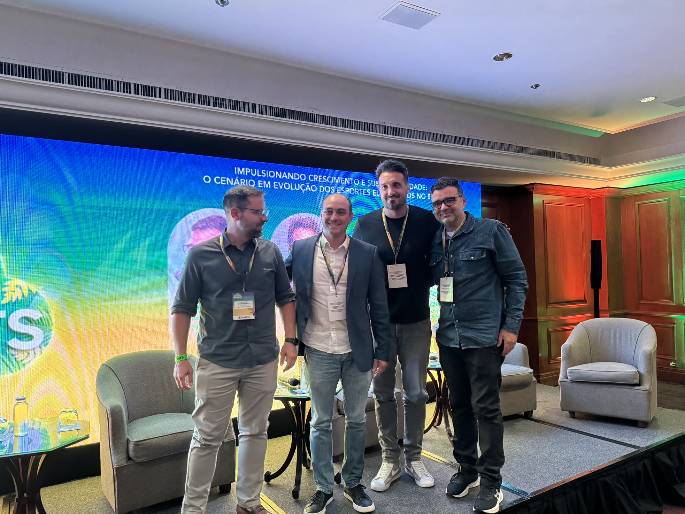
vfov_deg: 54.9
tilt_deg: +1.6
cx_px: 341
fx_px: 495
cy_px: 261
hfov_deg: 69.4
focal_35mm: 25
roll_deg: +1.2
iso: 800
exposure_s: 1/44
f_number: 1.78
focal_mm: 6.86
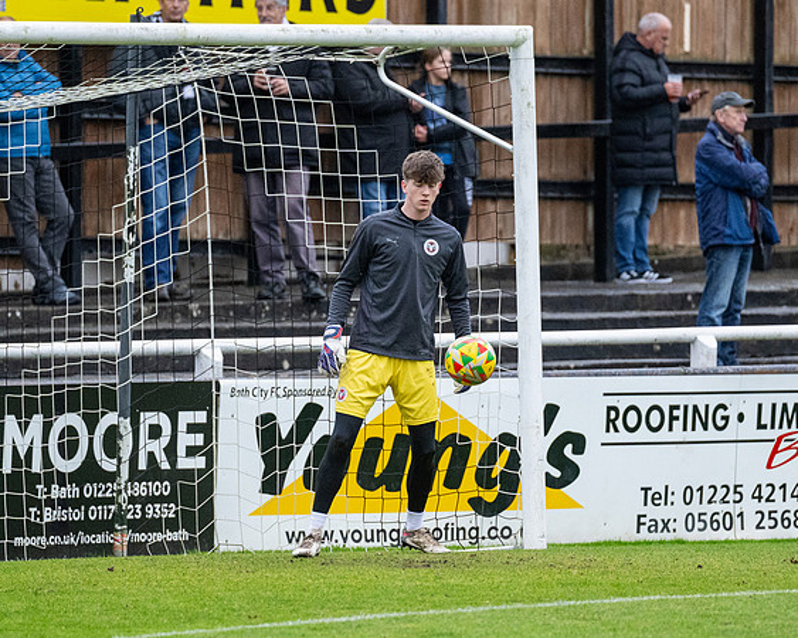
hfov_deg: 4.4
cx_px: 355
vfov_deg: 3.5
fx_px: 10327
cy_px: 382
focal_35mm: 437
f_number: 2.8
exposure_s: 1/1250
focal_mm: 200
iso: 1600
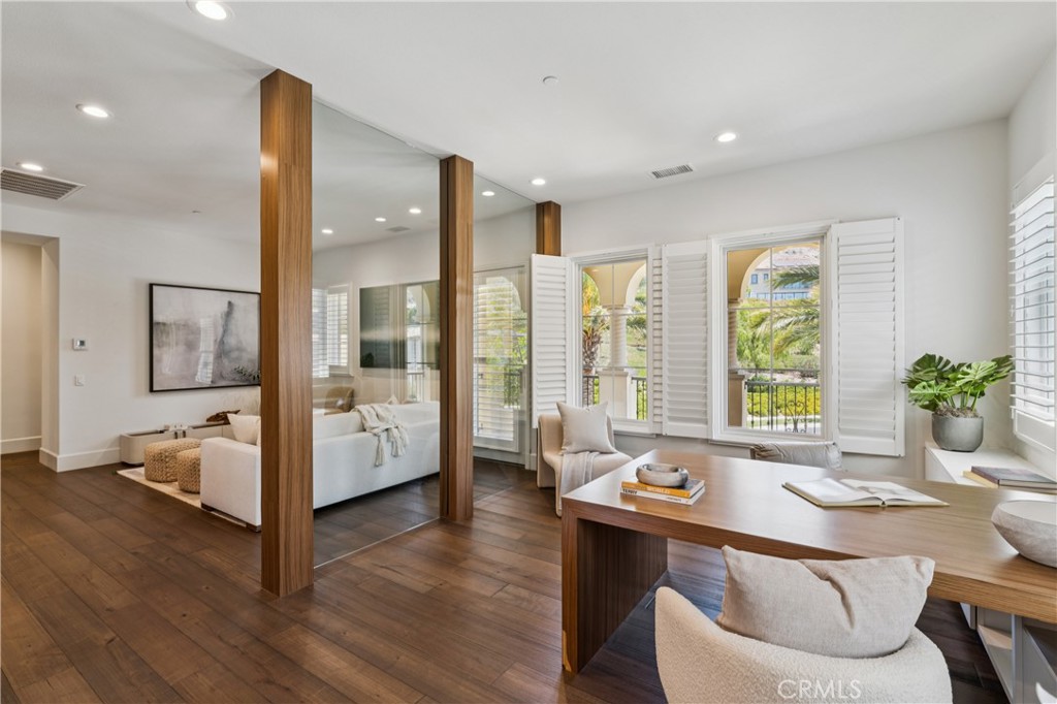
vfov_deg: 73.0
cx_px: 528
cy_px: 352
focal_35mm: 16
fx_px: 475
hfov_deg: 96.0
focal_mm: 16.2
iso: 100
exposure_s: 1/3.33
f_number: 13
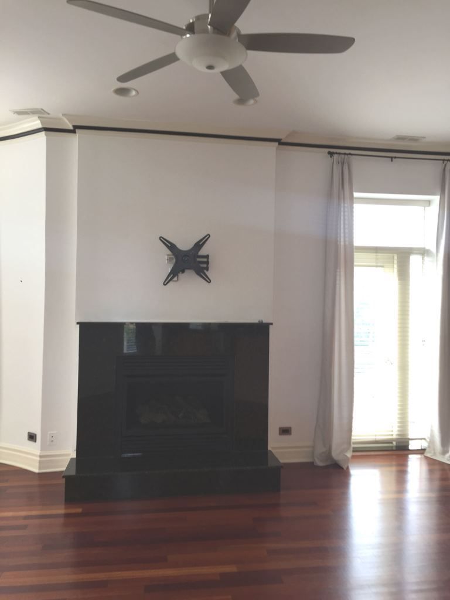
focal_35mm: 29
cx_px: 225
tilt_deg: -0.1
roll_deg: -1.3
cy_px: 300
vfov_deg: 61.7
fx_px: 503
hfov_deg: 48.2
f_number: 2.2
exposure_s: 1/40
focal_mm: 4.15
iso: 32
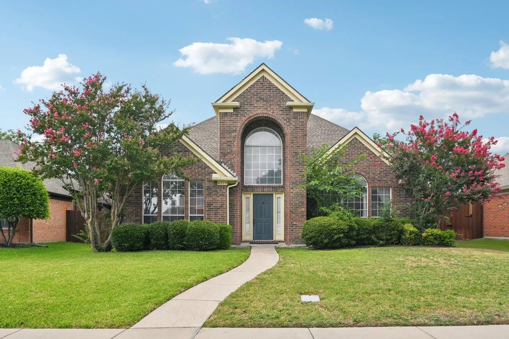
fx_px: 325
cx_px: 264
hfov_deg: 76.1
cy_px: 164
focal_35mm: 23
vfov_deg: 55.1
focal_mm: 22
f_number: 8
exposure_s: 1/640
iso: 400
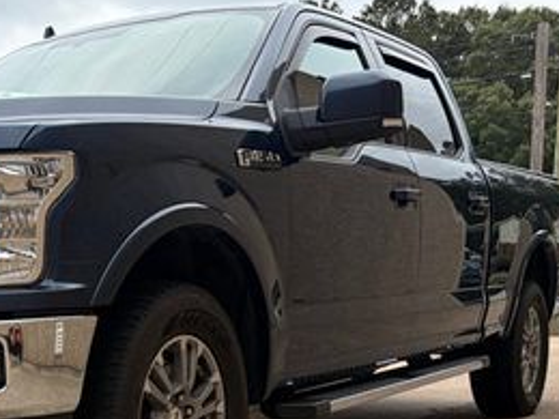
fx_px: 1034
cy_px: 400
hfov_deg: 28.5
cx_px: 6
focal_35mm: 64
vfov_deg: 22.2
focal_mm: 5.96
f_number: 1.6
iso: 64
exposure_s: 1/2538
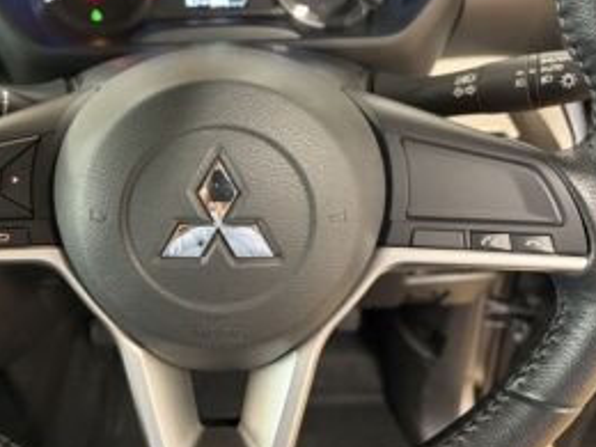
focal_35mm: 35
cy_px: 191
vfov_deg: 40.6
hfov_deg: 51.9
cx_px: 213
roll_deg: +4.7
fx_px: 603
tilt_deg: -41.0
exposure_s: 1/32
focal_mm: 5.96
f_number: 1.6
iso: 500
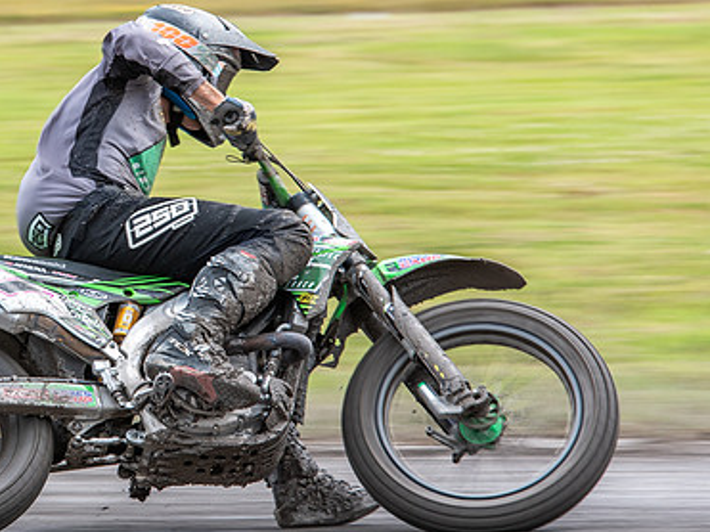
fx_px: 10006
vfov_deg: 3.0
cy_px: 207
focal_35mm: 488
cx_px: 25
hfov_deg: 4.1
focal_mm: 200
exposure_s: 1/250
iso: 160
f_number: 8
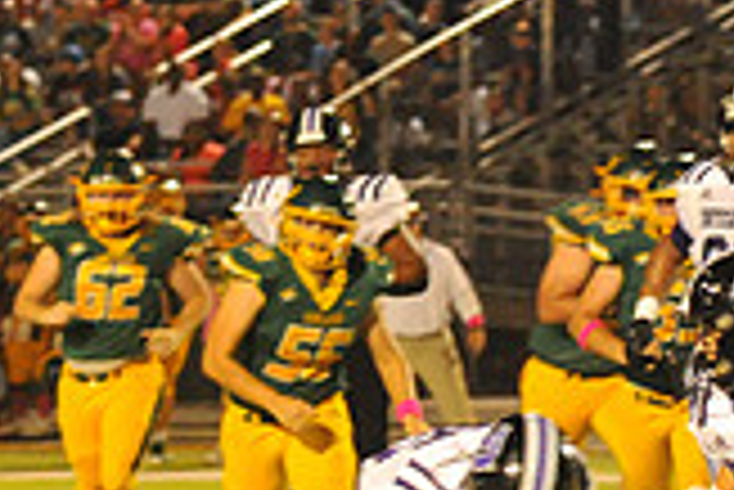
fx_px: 9795
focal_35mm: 480
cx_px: -567
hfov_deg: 4.3
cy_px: 521
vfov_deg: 2.9
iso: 6400
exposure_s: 1/200
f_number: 5
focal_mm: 135
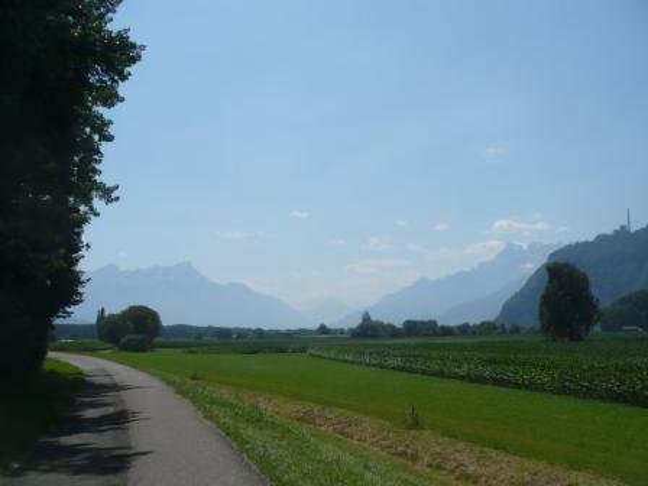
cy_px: 243
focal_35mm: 42
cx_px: 324
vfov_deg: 34.3
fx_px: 786
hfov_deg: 44.8
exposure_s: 1/400
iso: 100
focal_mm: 7
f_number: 8
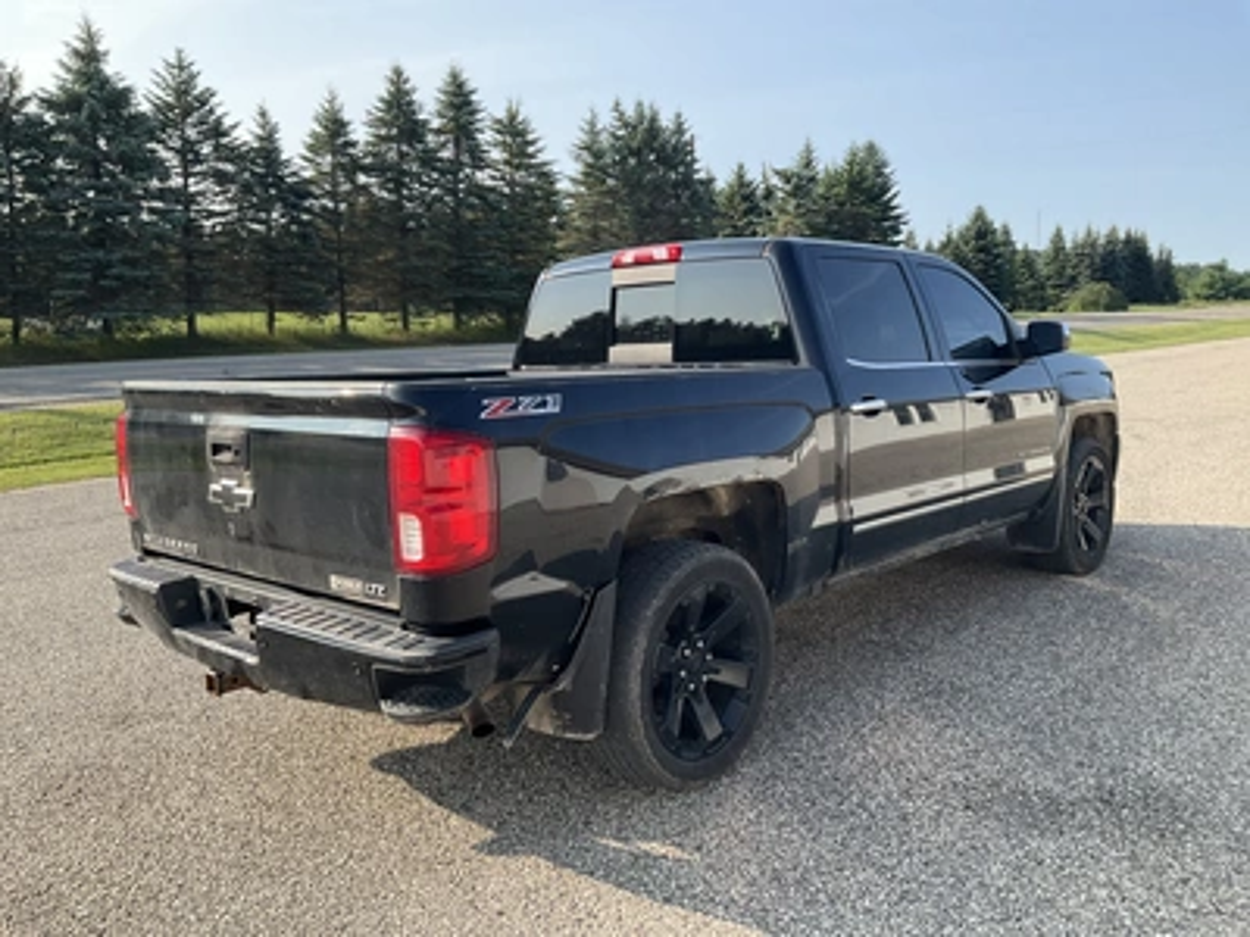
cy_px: 468
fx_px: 1047
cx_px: 625
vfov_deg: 48.2
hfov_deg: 61.7
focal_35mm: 29
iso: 25
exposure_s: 1/586
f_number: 1.8
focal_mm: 3
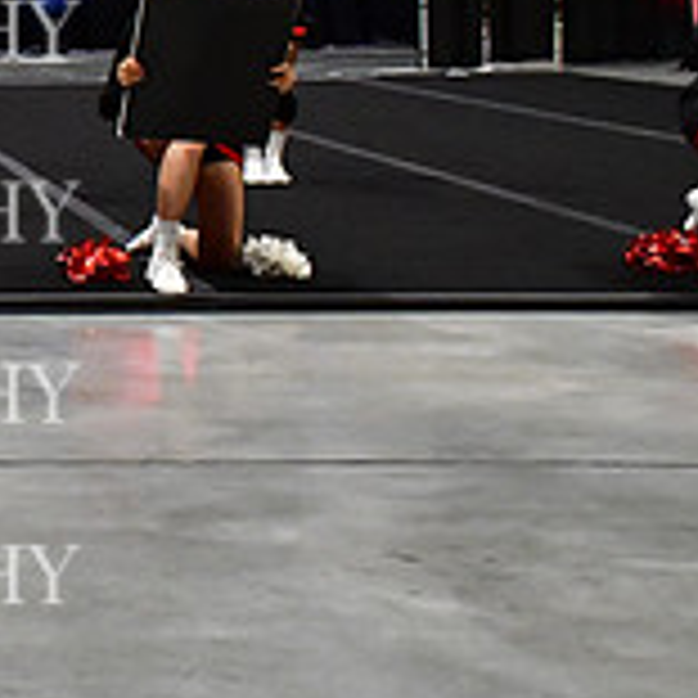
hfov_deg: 14.2
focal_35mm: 108
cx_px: -572
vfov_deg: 15.7
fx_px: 2464
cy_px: -61
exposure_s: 1/400
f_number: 4
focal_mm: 23
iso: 3200
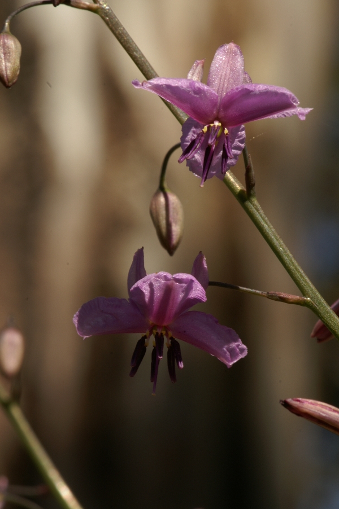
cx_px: 170
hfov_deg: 9.1
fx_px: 2122
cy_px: 254
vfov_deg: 13.7
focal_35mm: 150
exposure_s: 1/40
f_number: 18
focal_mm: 100
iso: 100
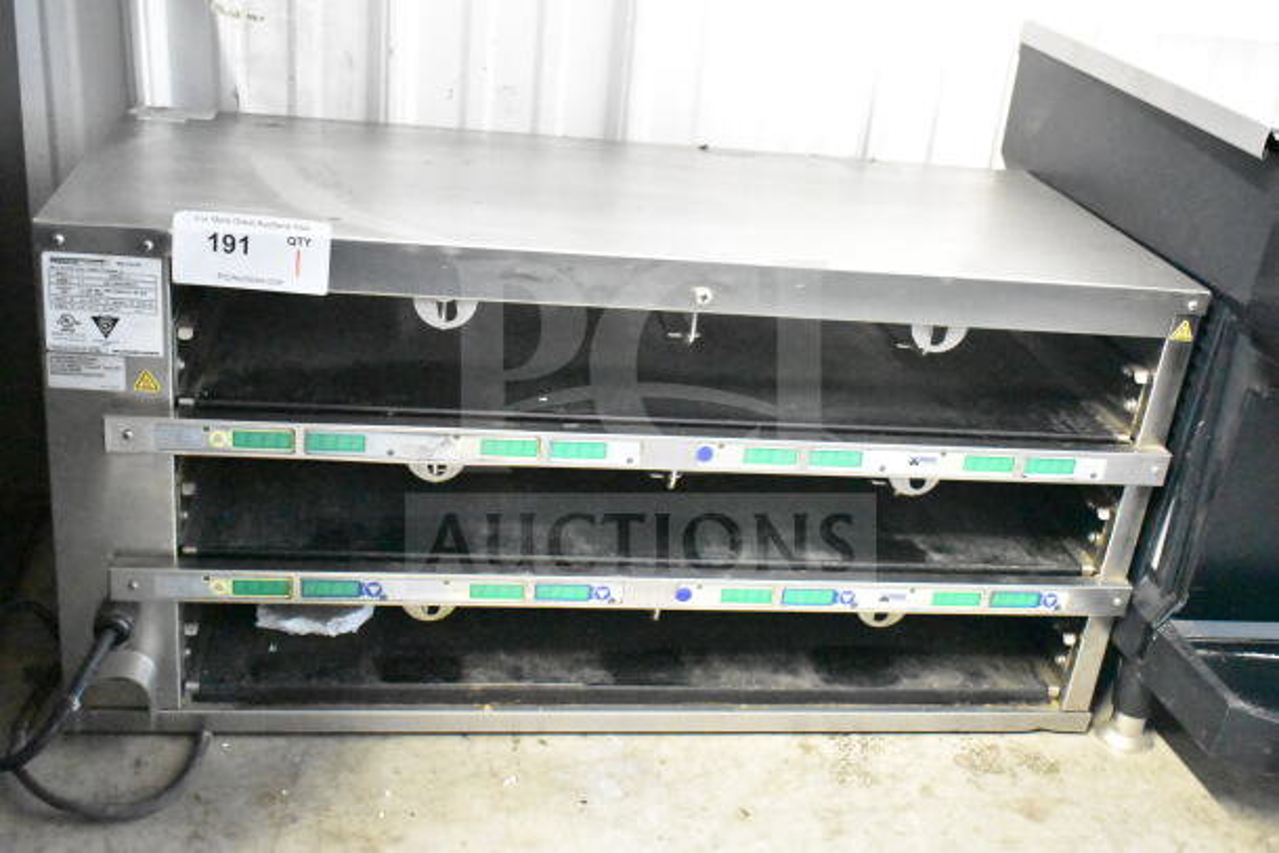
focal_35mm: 39
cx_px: 640
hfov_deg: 49.5
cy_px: 426
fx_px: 1386
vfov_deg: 34.2
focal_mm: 26
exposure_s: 1/40
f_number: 4
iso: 25600
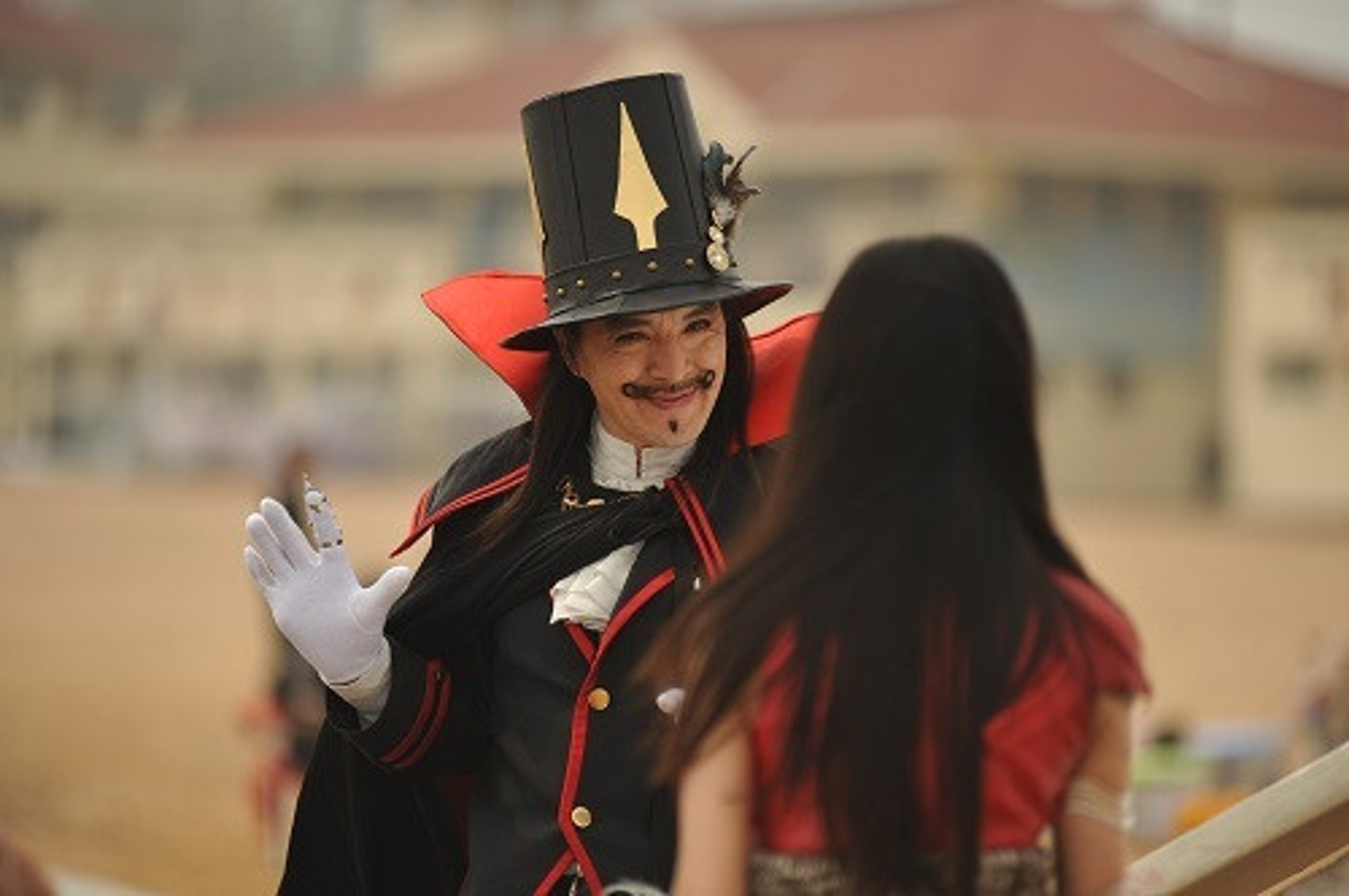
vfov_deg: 6.8
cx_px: 674
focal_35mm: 200
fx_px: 7485
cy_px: 448
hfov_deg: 10.3
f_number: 2.8
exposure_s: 1/3200
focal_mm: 200
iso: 250
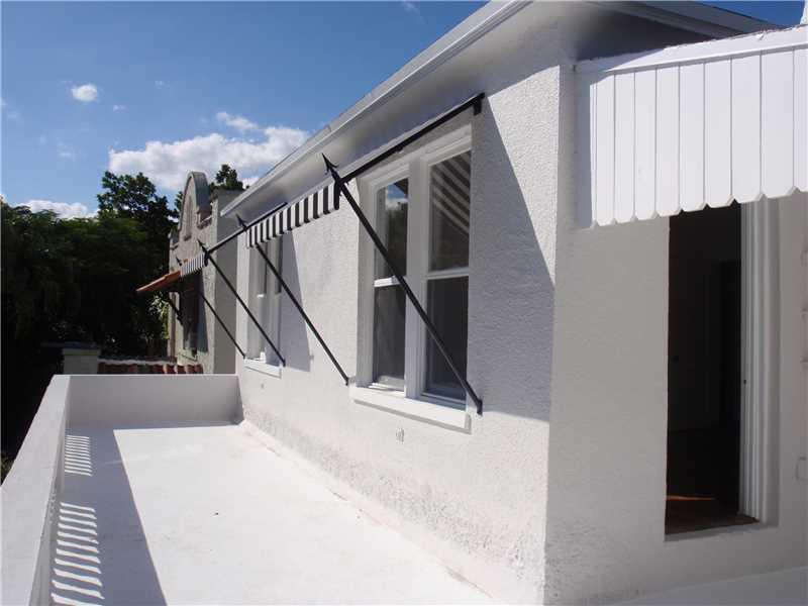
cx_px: 404
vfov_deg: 41.8
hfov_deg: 54.0
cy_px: 303
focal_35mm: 34
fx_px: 794
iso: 64
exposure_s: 1/250
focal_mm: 6.07
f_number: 9
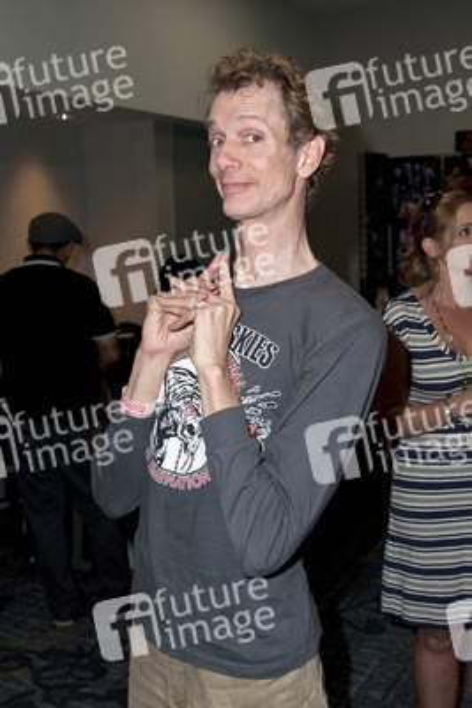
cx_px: 236
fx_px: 609
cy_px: 354
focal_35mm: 31
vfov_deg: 60.3
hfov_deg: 42.4
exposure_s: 1/400
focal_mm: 31
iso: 400
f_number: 4
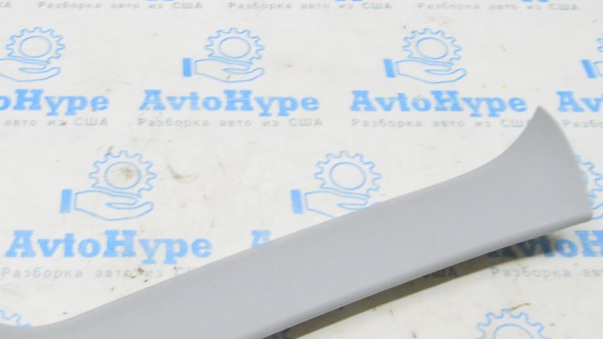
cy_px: 203
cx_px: 175
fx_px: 863
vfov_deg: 22.2
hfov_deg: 37.8
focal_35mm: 54
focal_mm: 22
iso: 6400
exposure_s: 1/15
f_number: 20
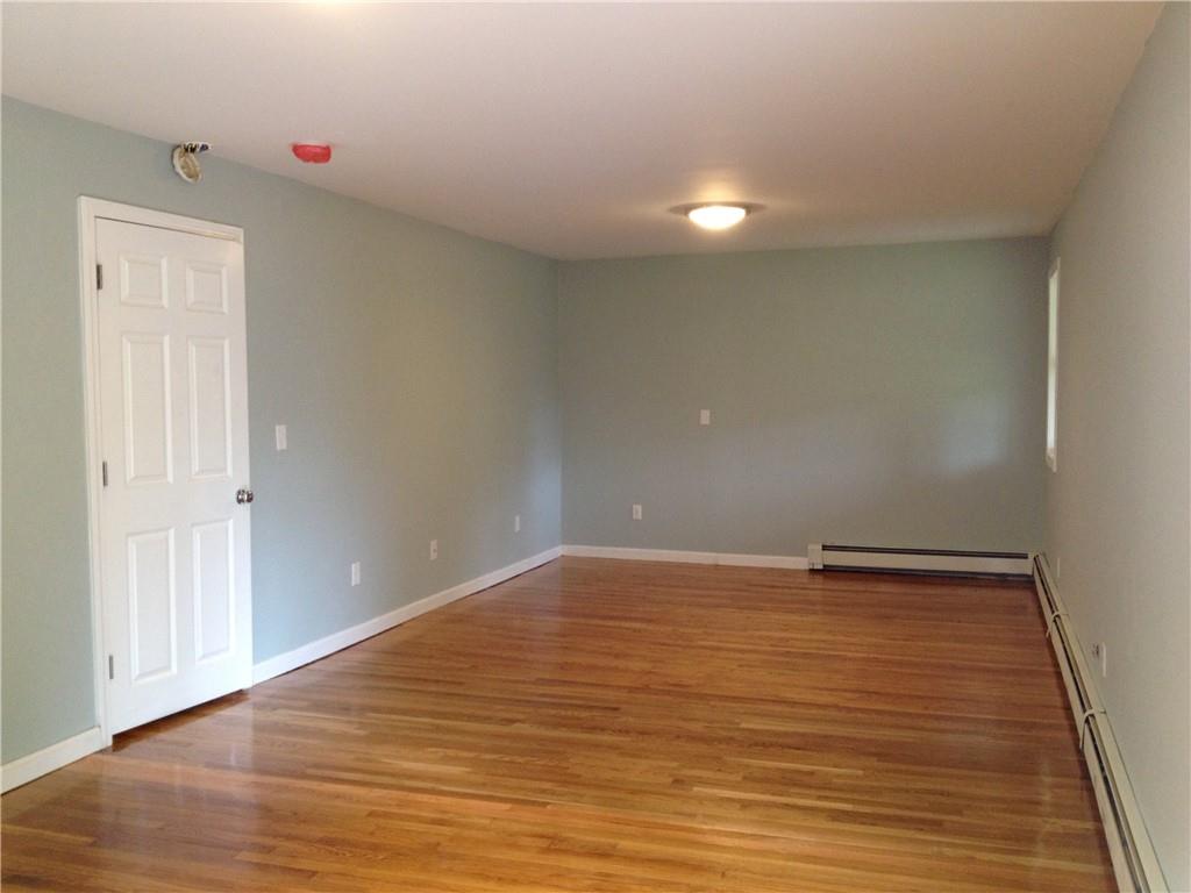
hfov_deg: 52.6
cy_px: 446
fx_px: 1204
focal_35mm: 35
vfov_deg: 40.7
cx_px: 596
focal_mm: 4.28
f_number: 2.4
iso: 100
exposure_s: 1/20
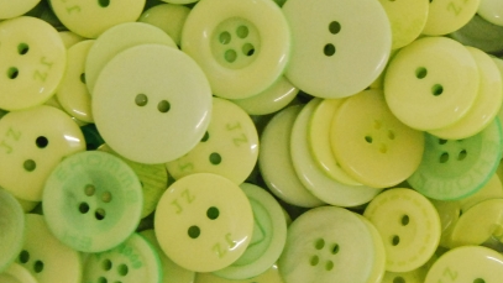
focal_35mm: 108
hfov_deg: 19.8
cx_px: 314
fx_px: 1441
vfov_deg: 11.2
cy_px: 94
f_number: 5.6
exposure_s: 1/80
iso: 1600
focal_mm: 35
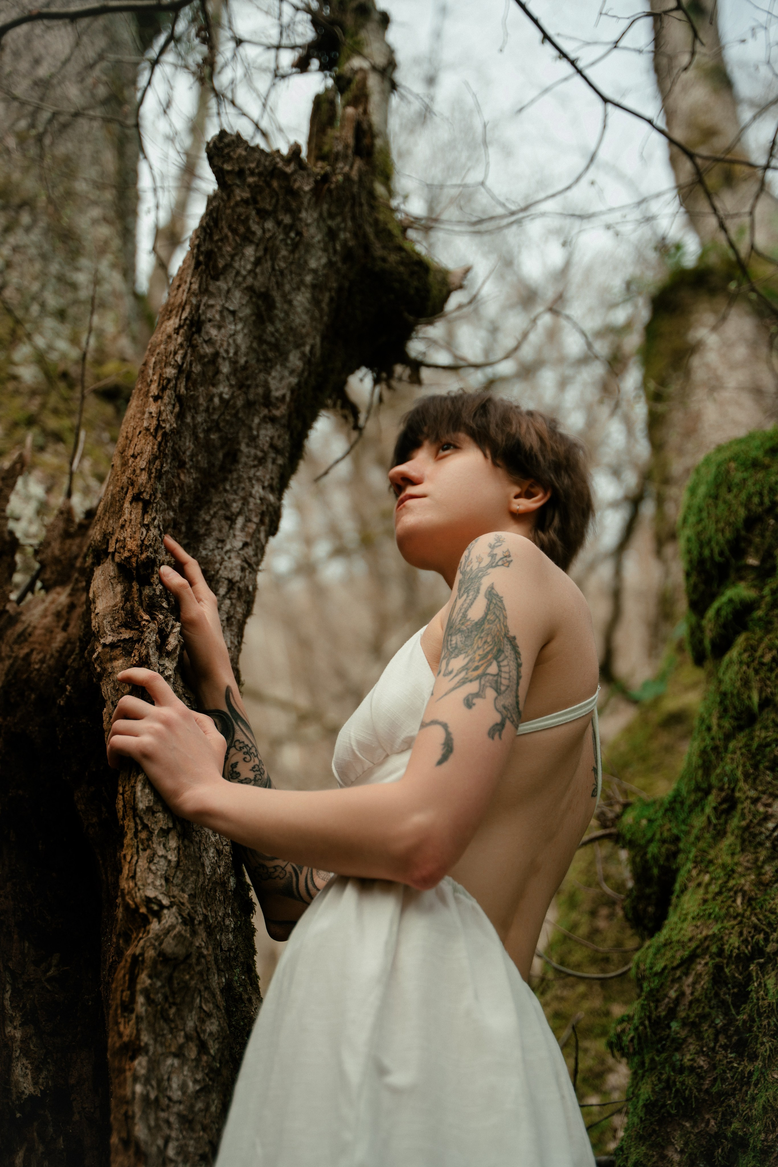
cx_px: 389
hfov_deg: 28.7
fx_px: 1523
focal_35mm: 47
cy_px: 584
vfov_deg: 41.9
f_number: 2.8
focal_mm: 47
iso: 80
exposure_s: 1/500
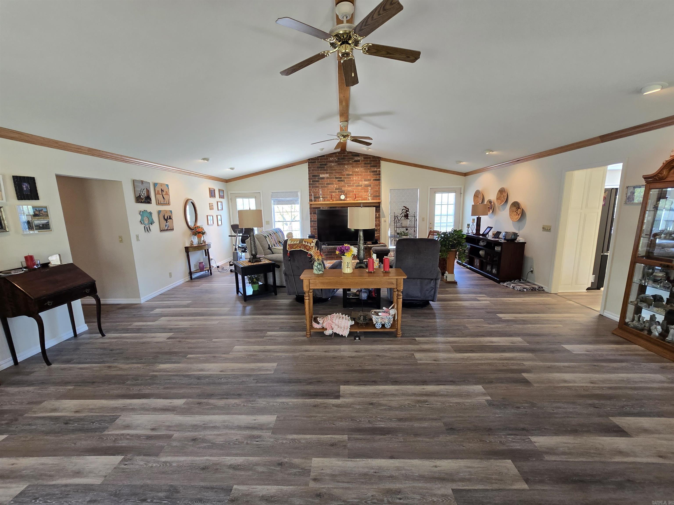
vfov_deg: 89.9
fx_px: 253
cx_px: 337
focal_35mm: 13
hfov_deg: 106.2
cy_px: 252
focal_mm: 2.2
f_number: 2.2
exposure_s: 1/60
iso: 125
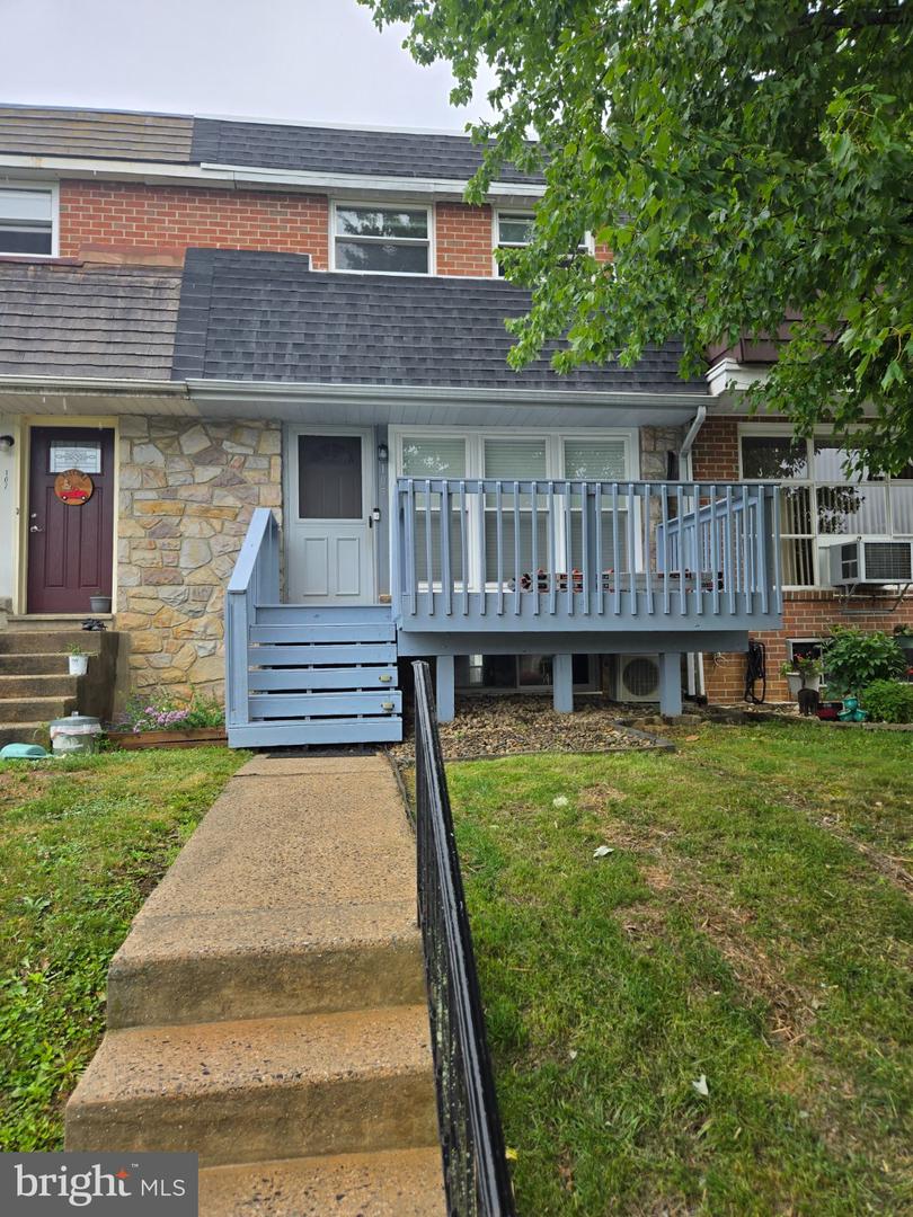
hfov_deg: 58.9
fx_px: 809
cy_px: 608
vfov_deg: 73.9
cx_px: 456
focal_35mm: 23
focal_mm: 5.4
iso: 25
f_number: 1.8
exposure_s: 1/579
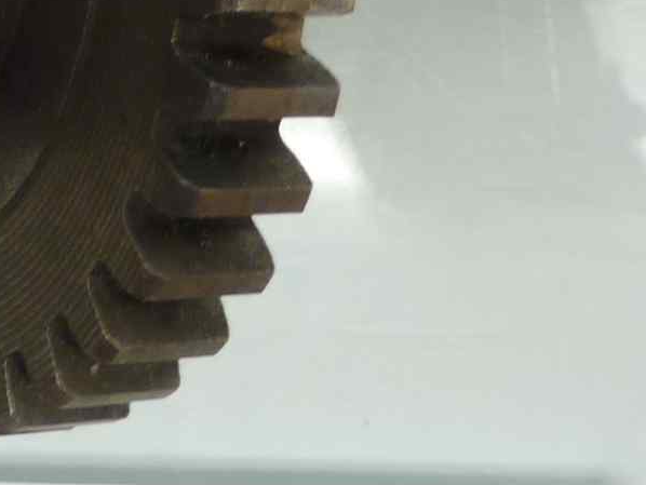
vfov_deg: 13.4
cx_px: -149
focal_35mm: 107
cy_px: -111
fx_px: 1998
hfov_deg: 17.4
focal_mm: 4.1
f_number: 3.3
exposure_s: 1/13
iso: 80
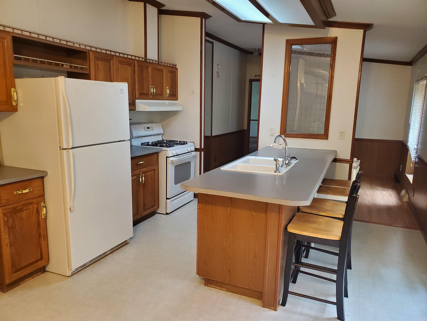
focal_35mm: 26
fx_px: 321
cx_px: 214
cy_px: 160
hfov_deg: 67.3
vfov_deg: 53.1
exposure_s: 1/40
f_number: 2.4
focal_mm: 4.3
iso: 400
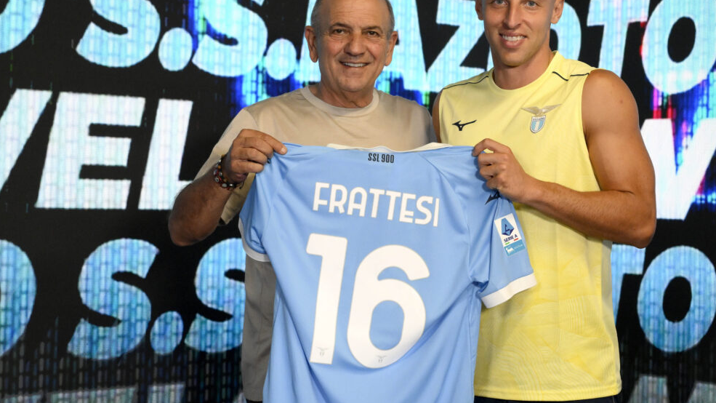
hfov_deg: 34.8
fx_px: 1139
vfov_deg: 20.0
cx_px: 409
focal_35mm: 60
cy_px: 154
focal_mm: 47
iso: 4000
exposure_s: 1/250
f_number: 4
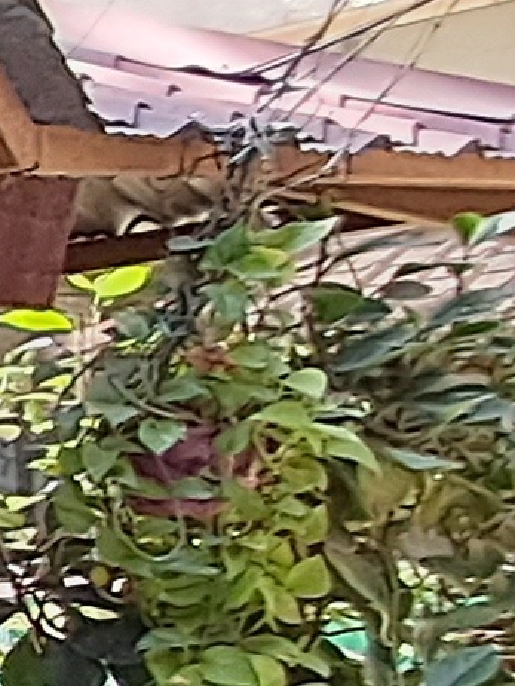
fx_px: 2239
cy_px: 682
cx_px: -1817
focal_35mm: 113
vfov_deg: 17.0
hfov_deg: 7.1
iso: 64
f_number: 2.2
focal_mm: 1.64
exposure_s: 1/100
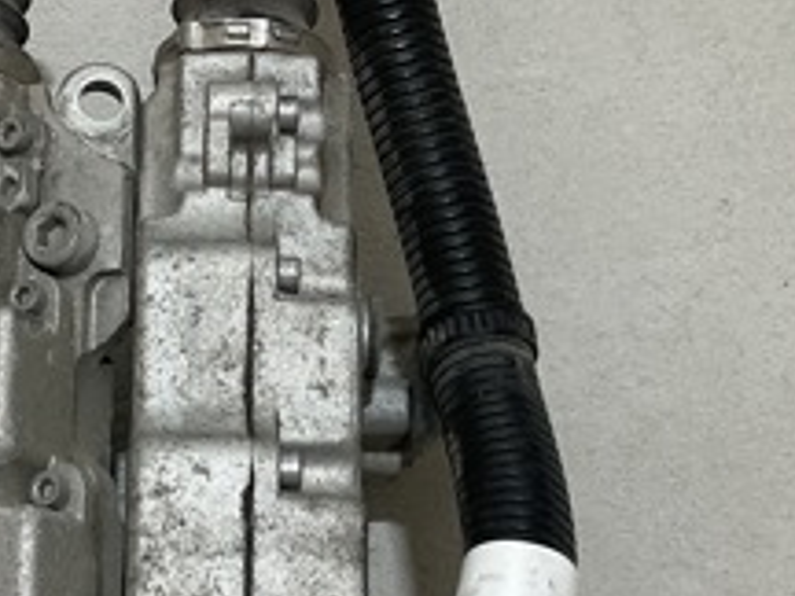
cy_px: 407
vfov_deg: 17.1
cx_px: 199
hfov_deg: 22.5
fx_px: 1975
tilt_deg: -80.4
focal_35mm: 86
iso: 50
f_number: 1.8
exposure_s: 1/50
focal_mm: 3
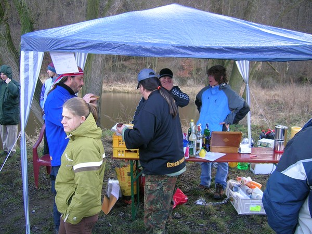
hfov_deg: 52.6
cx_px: 156
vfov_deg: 40.7
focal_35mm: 35
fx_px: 315
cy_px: 117
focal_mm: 5.4
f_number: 2.8
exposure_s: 1/60.8
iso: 50
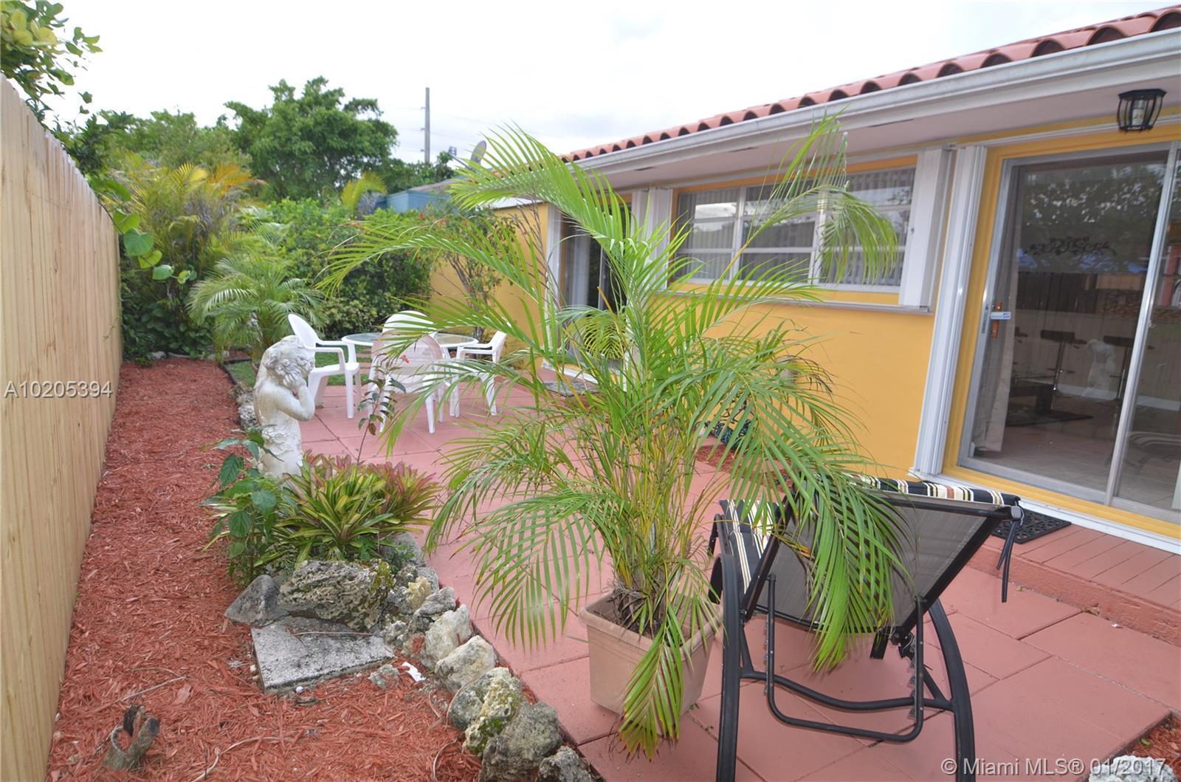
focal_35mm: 20
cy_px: 391
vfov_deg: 63.0
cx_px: 590
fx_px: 638
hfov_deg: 85.5
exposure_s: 1/200
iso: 200
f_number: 3.5
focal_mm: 13
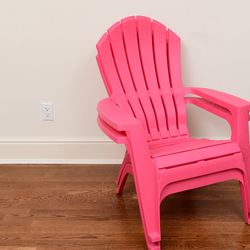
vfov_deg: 32.8
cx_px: 169
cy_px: 124
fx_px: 425
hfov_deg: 32.5
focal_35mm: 52
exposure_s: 1/160
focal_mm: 40
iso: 125
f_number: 9
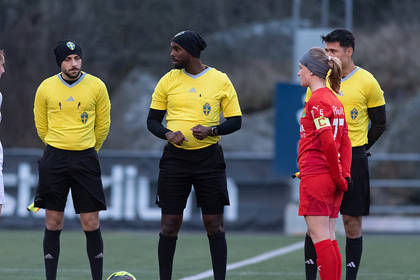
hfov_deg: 4.5
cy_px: 140
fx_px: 5320
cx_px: 210
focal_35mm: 456
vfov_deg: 3.0
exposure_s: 1/1250
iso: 4500
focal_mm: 300
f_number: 3.2
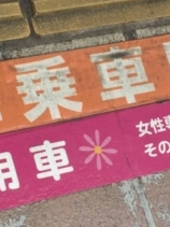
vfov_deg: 14.0
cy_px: 76
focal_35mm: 141
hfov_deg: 10.5
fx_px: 924
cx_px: 95
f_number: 2.2
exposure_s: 1/340
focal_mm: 4.15
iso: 25
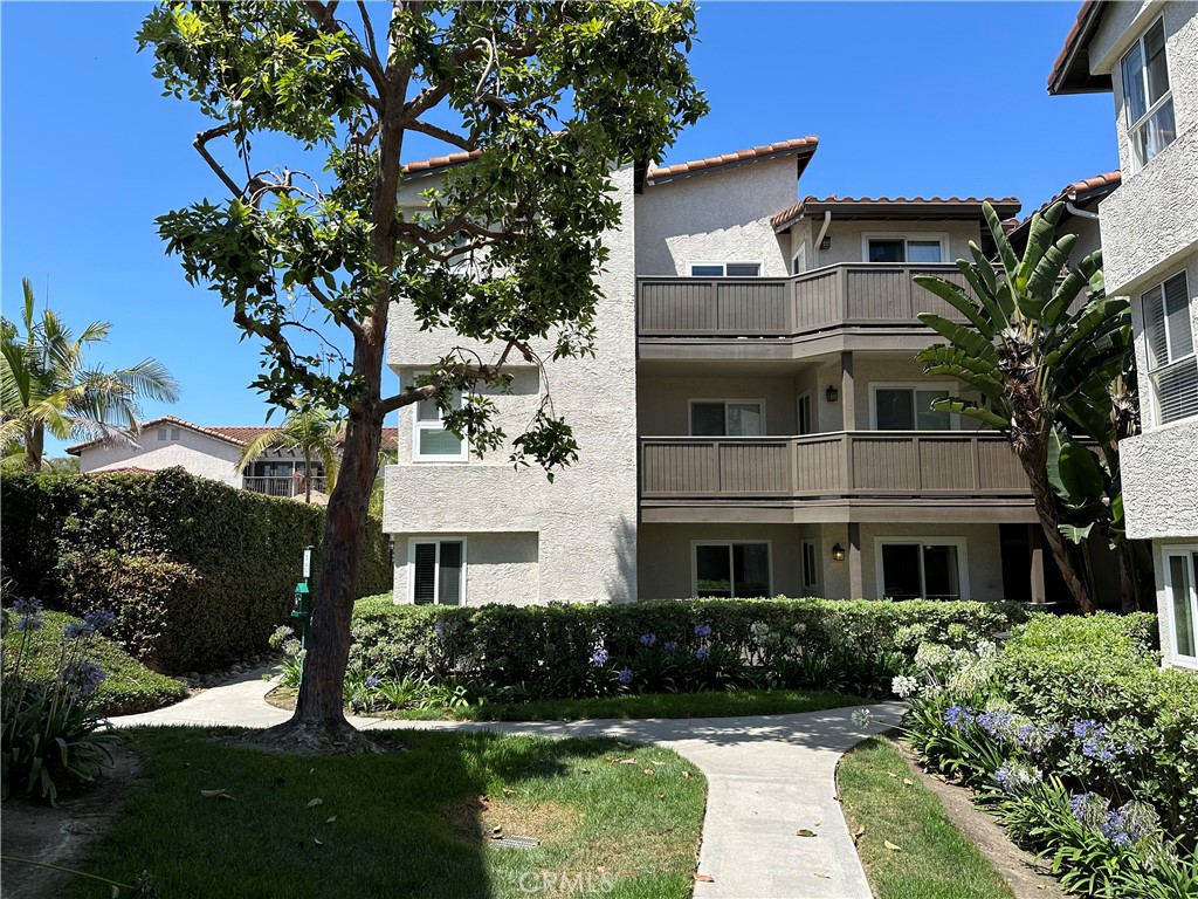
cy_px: 450
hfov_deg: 71.6
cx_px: 599
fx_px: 831
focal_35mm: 24
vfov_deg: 56.8
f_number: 1.78
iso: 80
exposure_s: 1/3155
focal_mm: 6.86
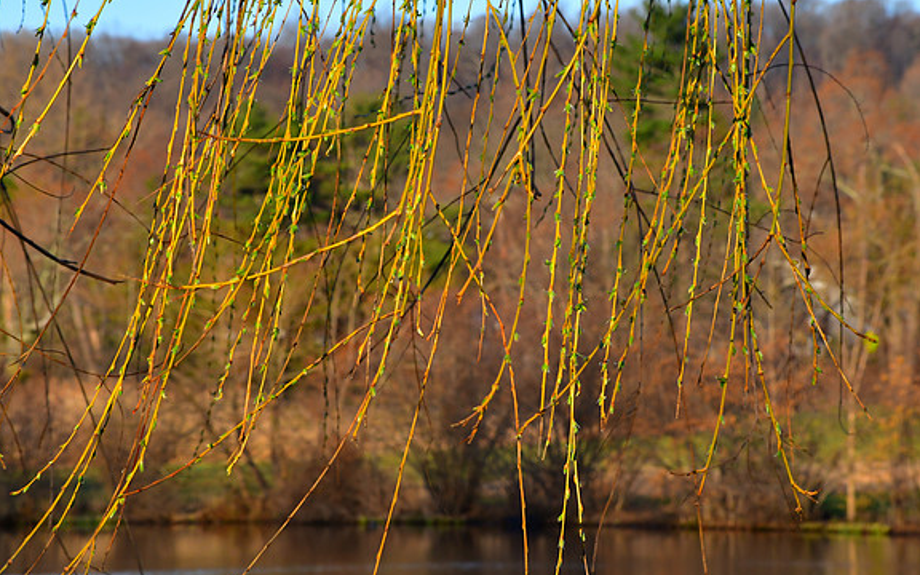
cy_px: 293
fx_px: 5015
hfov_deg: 10.5
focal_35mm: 200
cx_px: 460
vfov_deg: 6.6
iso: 640
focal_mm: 130
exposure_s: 1/200
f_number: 16
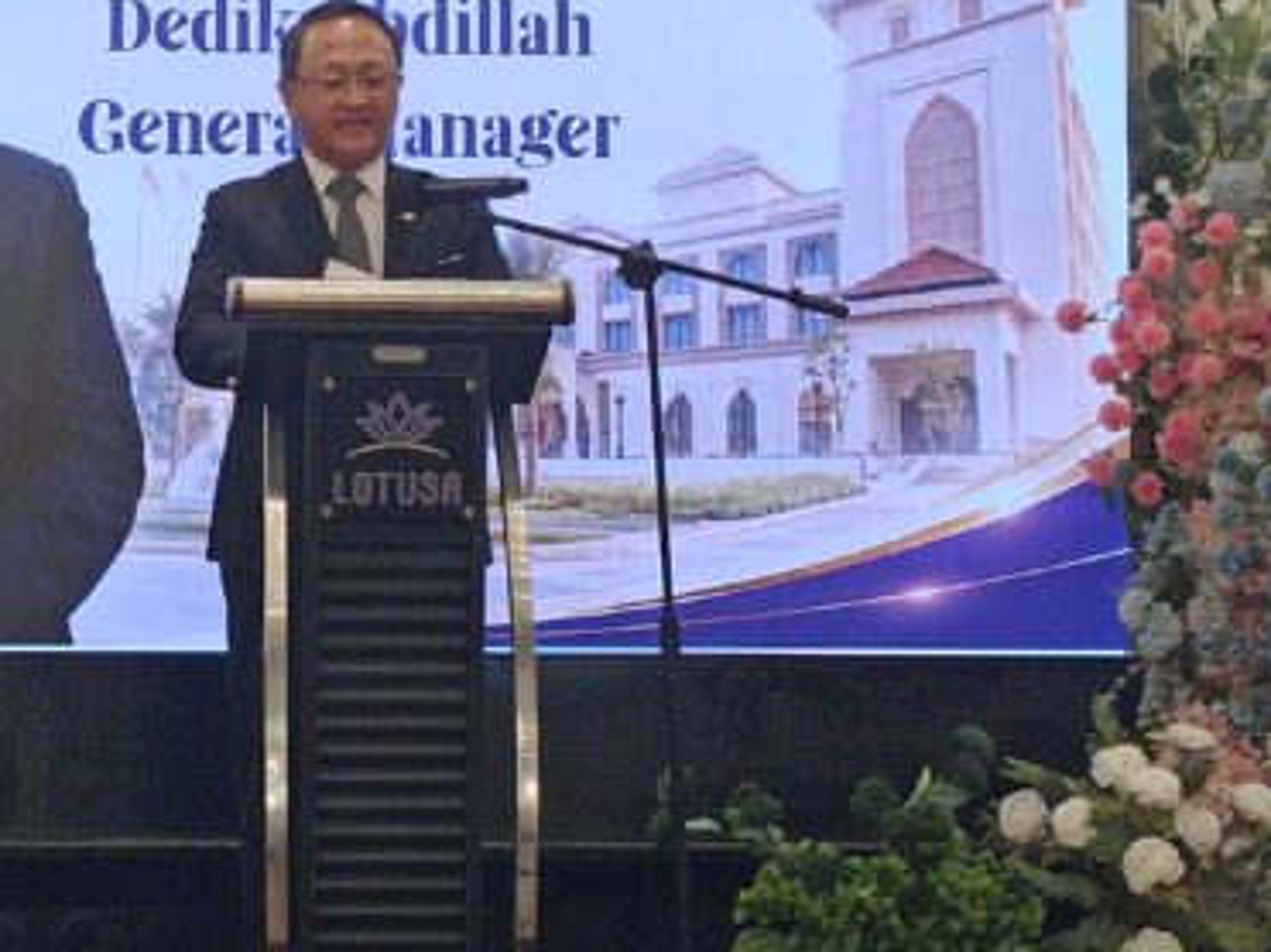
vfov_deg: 10.7
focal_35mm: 138
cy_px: 212
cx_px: 274
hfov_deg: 14.2
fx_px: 5065
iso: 592
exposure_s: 1/100
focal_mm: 4.84
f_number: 1.79
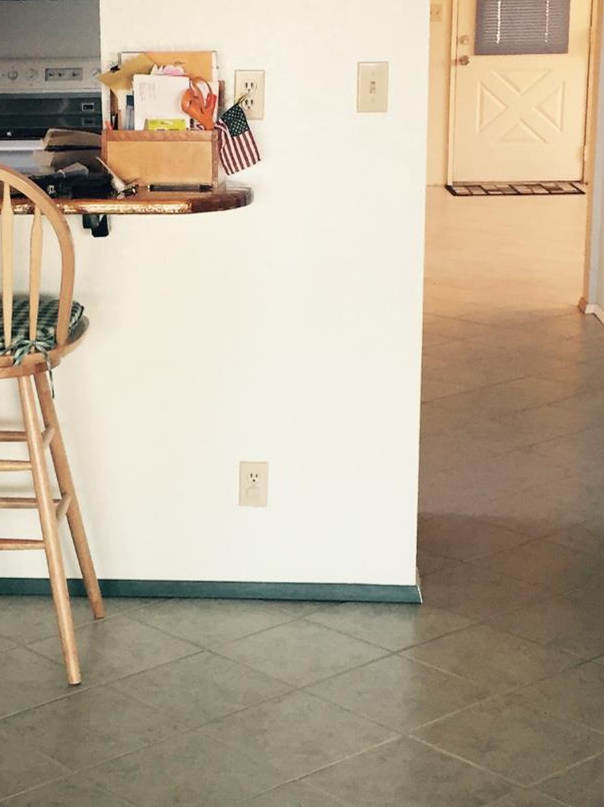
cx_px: 136
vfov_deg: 27.0
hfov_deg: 20.2
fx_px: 1676
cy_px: 407
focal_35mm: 72
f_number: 2.2
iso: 80
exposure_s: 1/30
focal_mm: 4.15
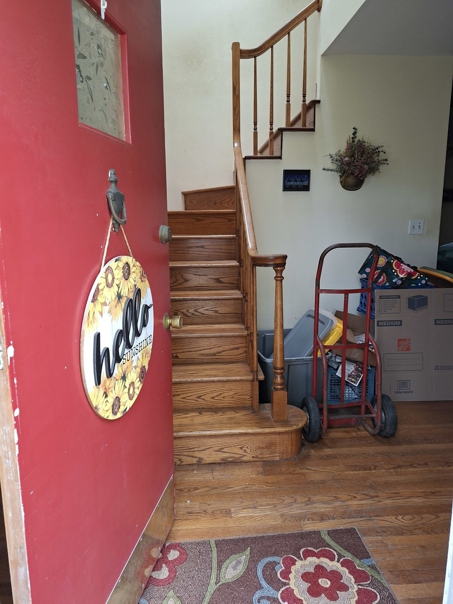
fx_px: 401
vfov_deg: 73.9
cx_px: 226
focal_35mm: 23
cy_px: 302
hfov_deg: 58.9
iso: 200
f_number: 1.8
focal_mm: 5.54
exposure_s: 1/60
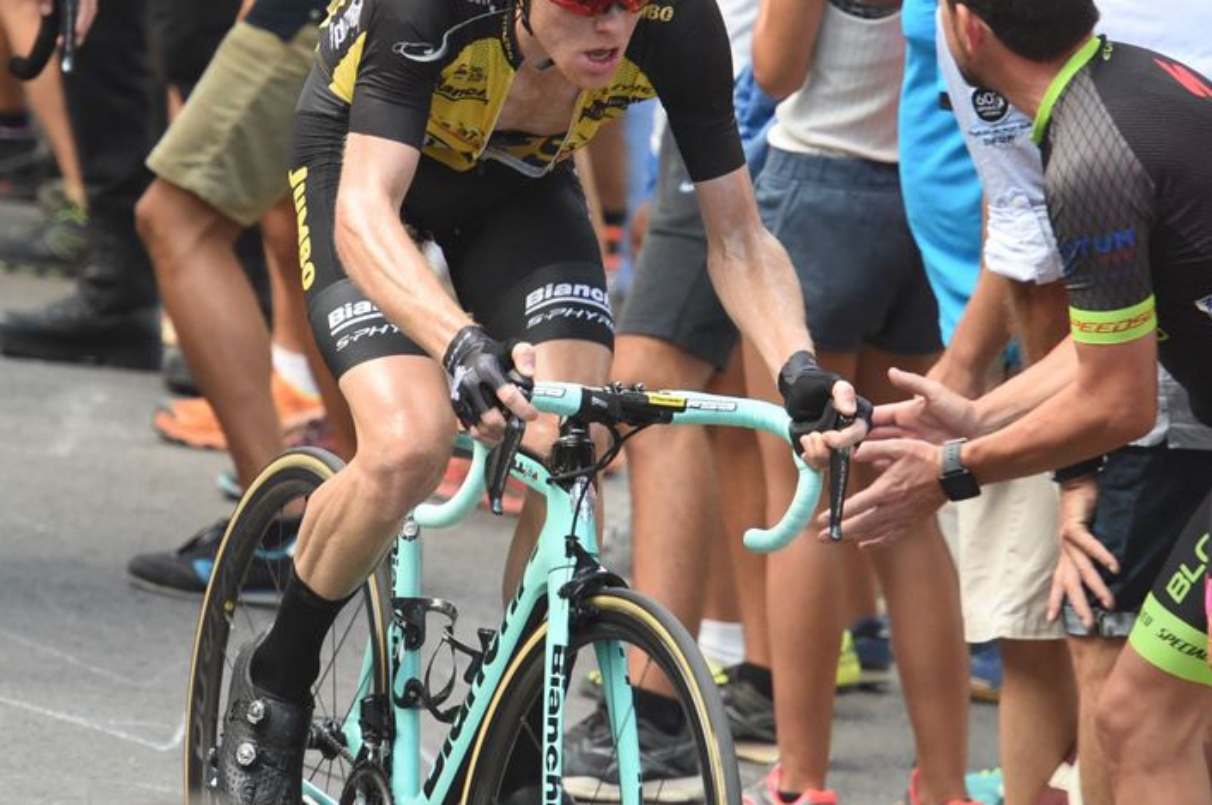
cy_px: 160
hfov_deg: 3.4
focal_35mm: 612
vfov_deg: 2.2
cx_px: 520
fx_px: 20580
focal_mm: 360
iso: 5000
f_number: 7.1
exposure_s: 1/500
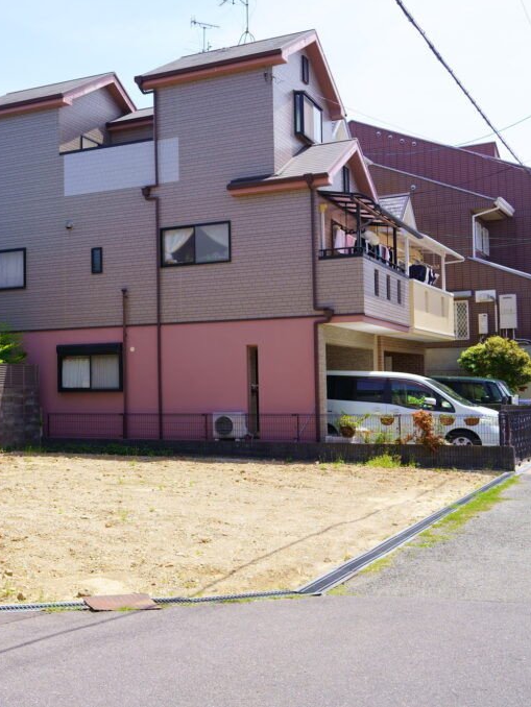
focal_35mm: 45
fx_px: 920
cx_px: 90
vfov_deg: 42.1
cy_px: 352
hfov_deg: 31.2
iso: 100
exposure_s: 1/200
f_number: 8
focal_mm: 31
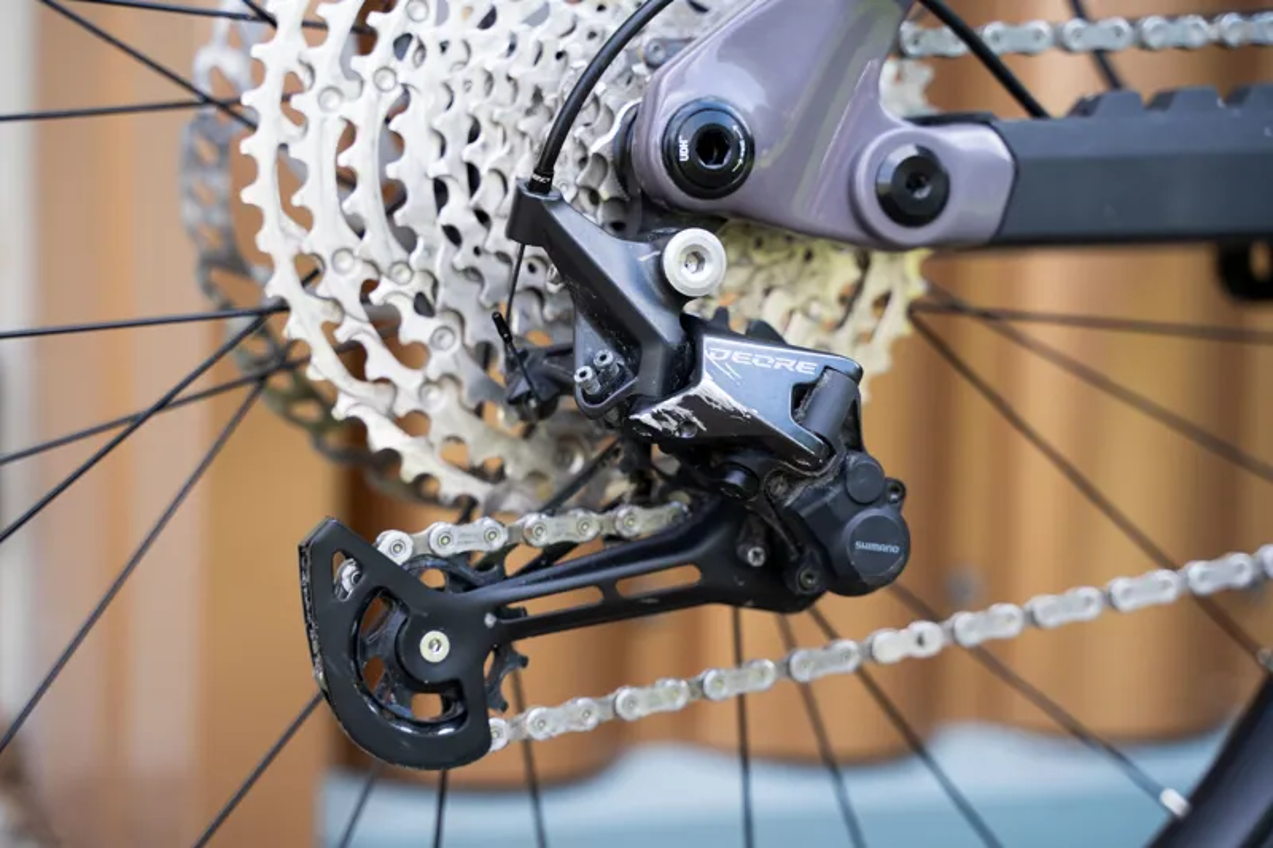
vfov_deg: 18.9
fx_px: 2545
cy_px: 424
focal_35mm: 72
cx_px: 636
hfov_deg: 28.1
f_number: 4
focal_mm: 72
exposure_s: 1/1250
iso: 1000
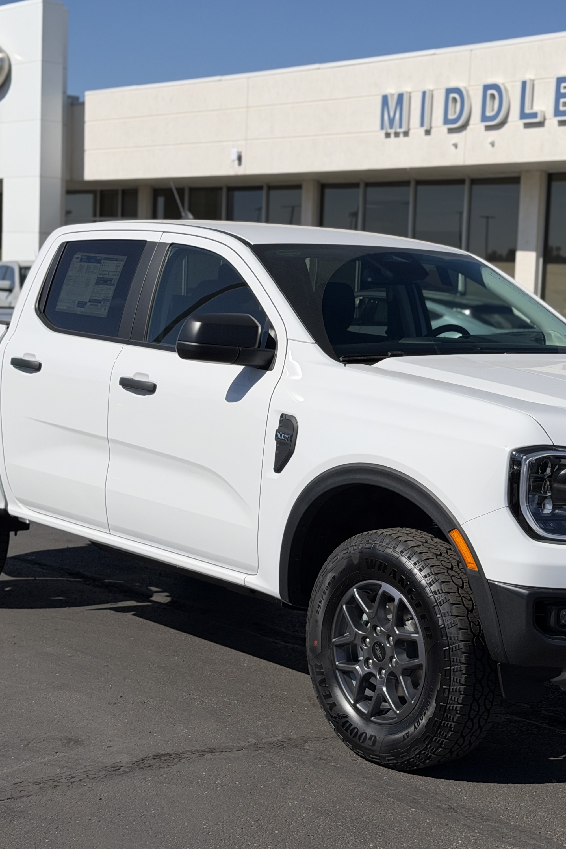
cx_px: 357
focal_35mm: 67
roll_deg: -2.5
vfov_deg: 30.1
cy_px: 424
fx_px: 1580
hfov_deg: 20.3
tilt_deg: -6.5
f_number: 1.78
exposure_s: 1/11364
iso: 64
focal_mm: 6.76
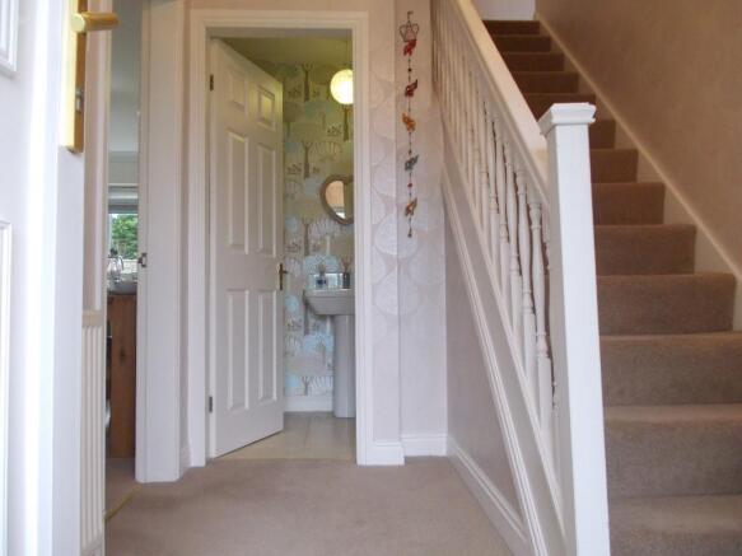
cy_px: 278
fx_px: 600
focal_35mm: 28
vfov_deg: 49.7
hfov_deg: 63.5
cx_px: 371
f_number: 2.7
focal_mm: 4
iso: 160
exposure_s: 1/60
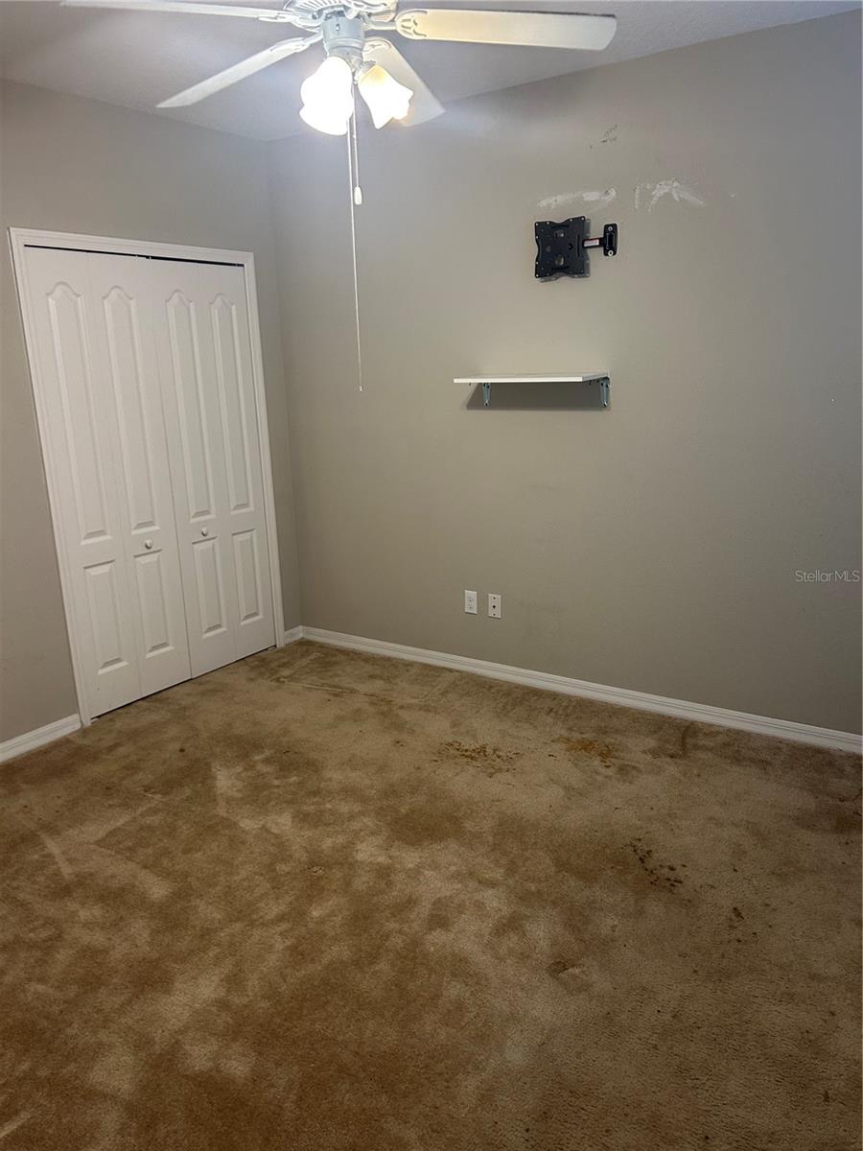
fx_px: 864
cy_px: 576
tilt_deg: -12.5
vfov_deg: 67.3
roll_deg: +2.7
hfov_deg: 53.1
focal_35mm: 26
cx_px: 432
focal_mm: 5.7
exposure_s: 1/60
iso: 160
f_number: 1.5
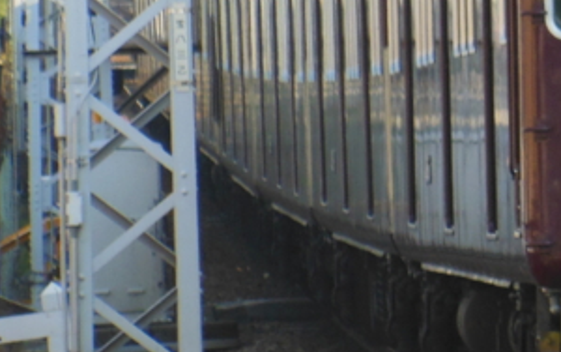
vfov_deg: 1.6
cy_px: -26
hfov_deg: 2.5
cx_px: 720
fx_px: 12715
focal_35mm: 831
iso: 250
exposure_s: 1/250
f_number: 5.8
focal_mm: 52.5
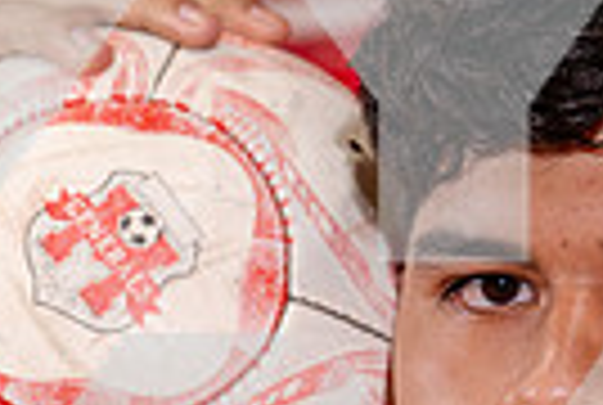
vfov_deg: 4.6
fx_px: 5070
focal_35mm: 302
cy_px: 574
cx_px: 657
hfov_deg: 6.8
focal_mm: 70
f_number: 4
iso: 1000
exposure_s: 1/250
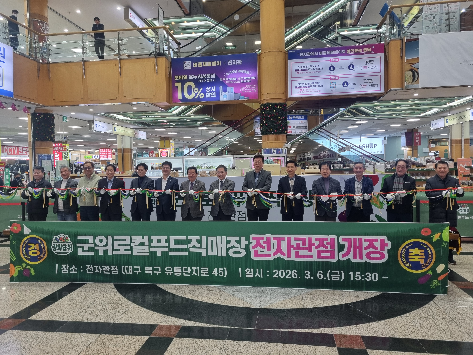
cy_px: 178
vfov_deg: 53.1
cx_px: 236
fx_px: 355
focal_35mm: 26
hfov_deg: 67.3
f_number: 1.8
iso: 160
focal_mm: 5.4
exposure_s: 1/120
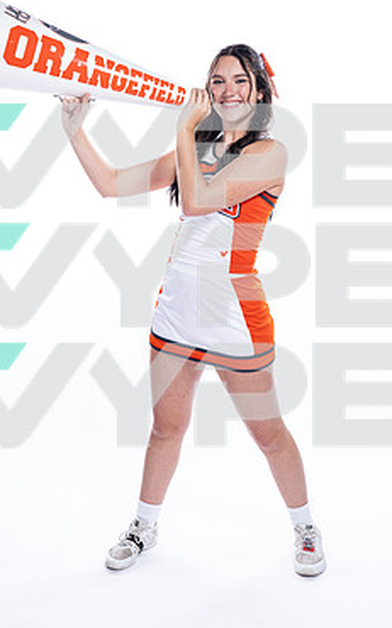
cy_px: 277
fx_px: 975
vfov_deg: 35.6
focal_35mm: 57
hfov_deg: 22.7
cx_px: 178
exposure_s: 1/250
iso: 400
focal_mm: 46
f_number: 5.6
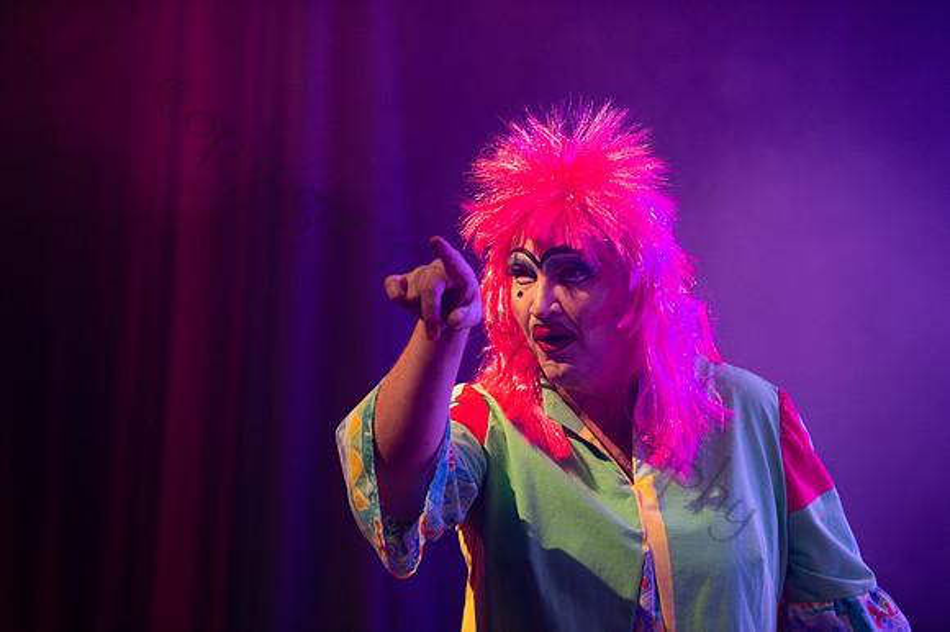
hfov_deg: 14.7
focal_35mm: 140
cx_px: 475
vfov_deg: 9.8
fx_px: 3692
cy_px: 316
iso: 1000
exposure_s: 1/100
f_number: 2.8
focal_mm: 140
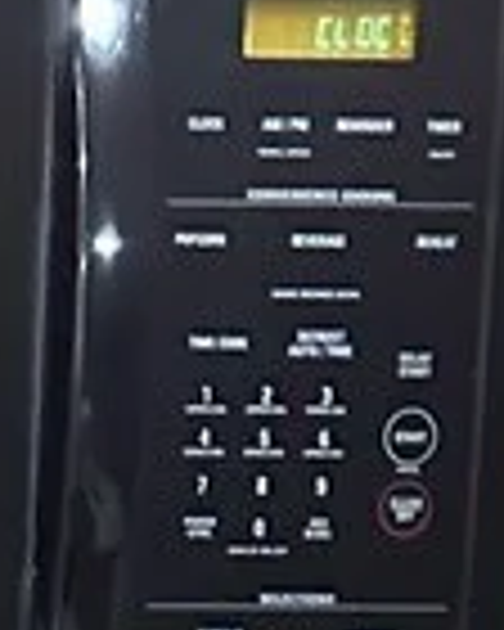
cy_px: 1818
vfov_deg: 9.3
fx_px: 3188
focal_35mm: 171
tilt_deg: -12.2
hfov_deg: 8.6
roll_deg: +0.0
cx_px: -459
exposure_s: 1/40
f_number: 1.78
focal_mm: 6.86
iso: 1000
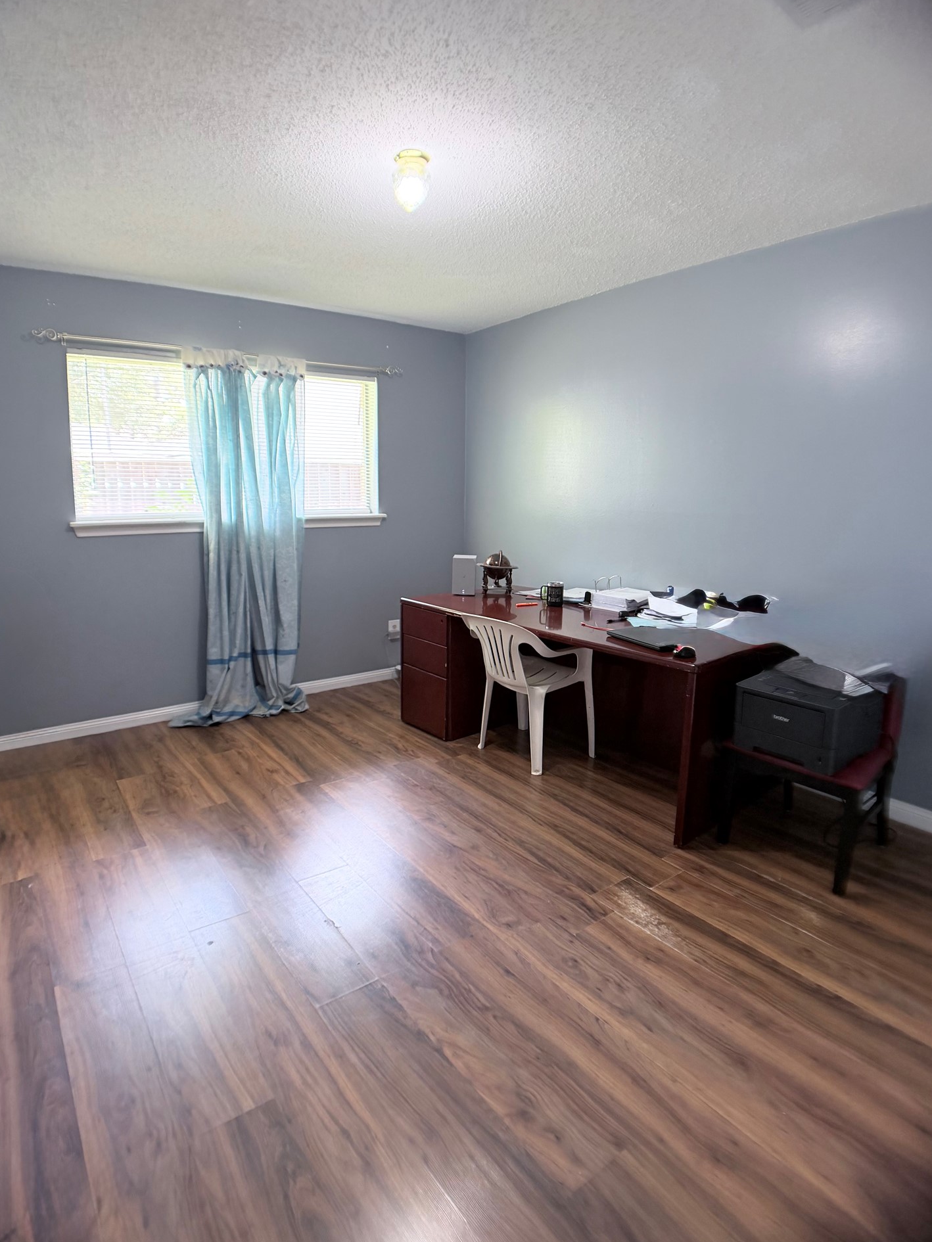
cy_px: 604
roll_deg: -0.8
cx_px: 447
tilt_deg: -10.5
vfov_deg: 67.3
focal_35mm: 26
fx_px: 933
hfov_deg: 53.1
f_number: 1.78
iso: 250
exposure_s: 1/60
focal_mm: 6.76
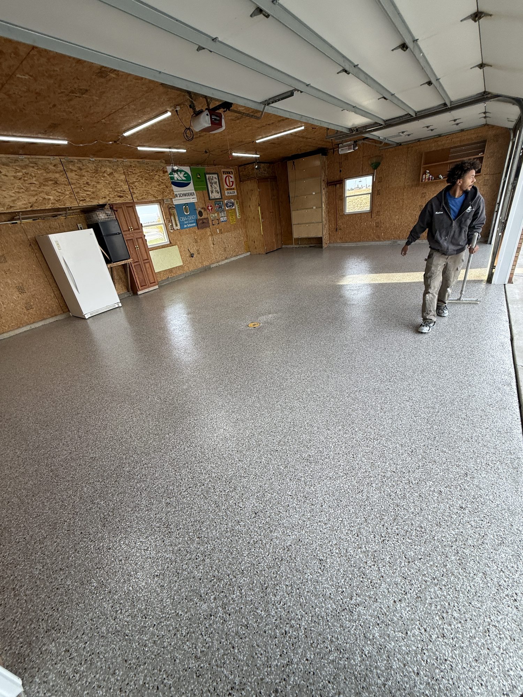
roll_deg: +9.1
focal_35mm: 14
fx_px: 282
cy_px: 348
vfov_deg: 102.1
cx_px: 262
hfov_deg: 85.7
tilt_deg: -25.5
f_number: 2.2
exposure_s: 1/120
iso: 100
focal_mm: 2.22
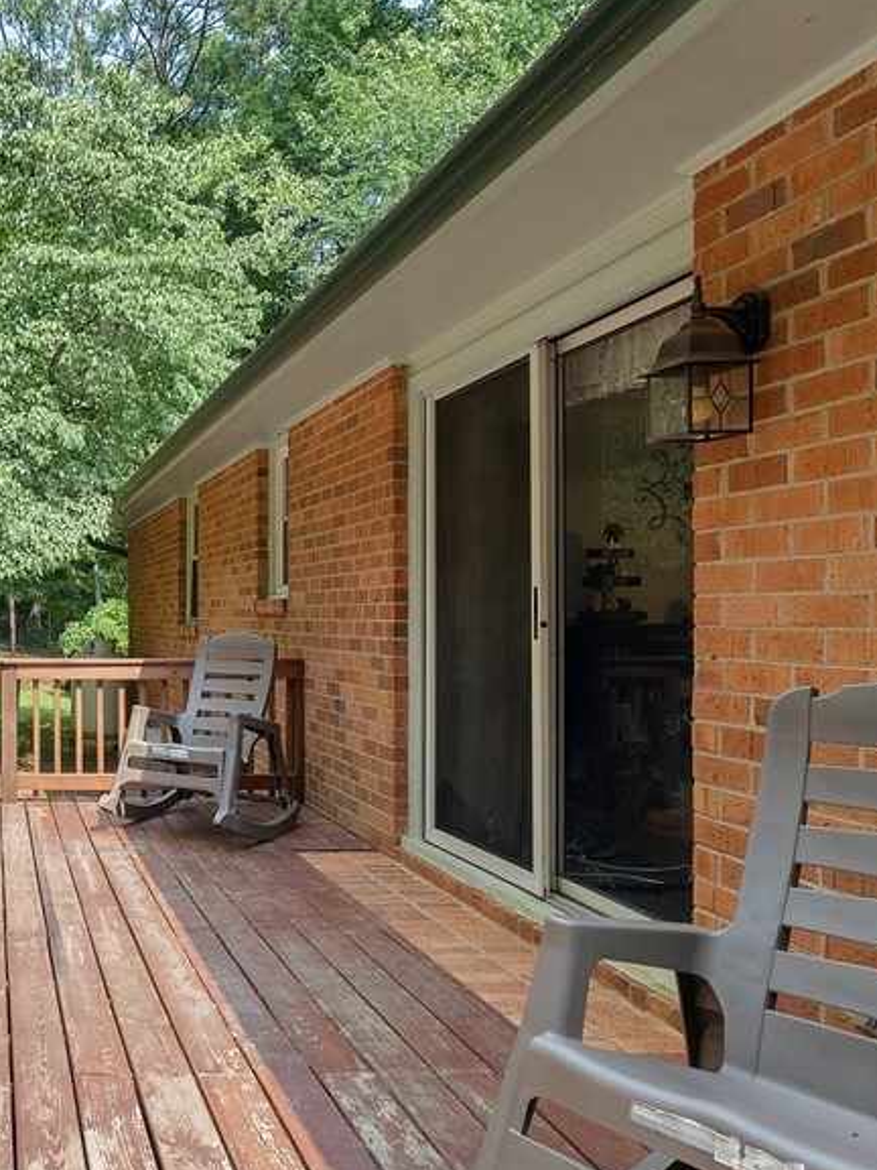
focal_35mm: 29
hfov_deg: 41.7
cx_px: -5
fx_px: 980
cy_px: 615
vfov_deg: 61.6
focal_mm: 16
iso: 800
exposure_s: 1/80
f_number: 8
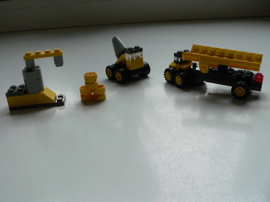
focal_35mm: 36
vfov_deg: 39.7
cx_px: 135
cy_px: 101
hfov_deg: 51.4
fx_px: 281
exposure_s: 1/400
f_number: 4
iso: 400
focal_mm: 6
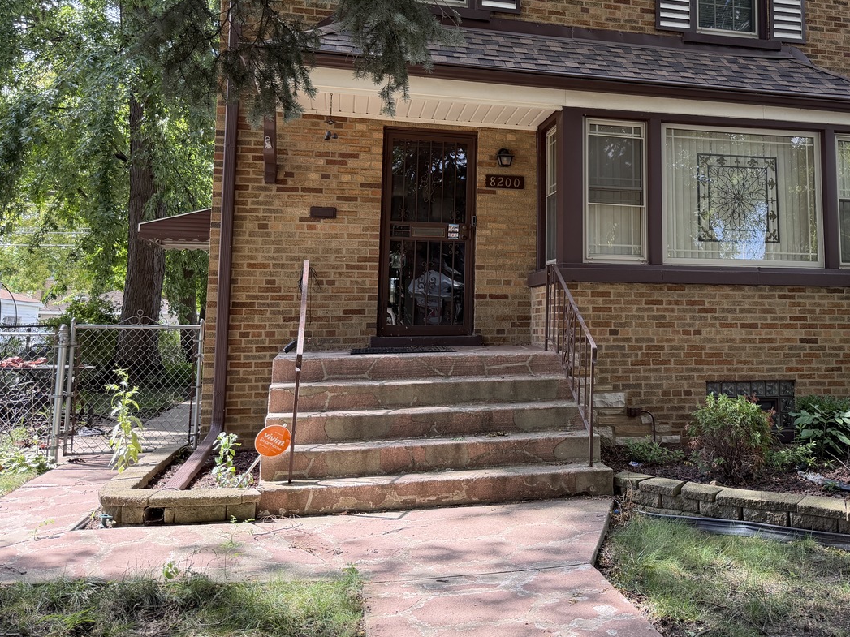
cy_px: 213
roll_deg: +0.6
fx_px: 810
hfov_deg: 54.2
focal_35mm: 33
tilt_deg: +7.7
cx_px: 567
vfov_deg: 42.4
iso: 100
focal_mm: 6.76
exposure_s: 1/476
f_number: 1.78
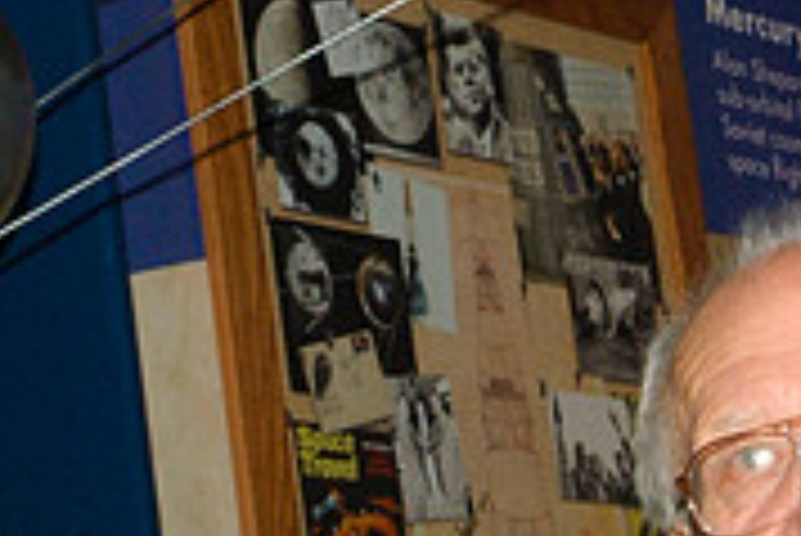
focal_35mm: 173
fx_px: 3852
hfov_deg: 11.8
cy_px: 498
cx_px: 720
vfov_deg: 7.9
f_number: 16
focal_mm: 35
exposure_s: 1/125
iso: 1600
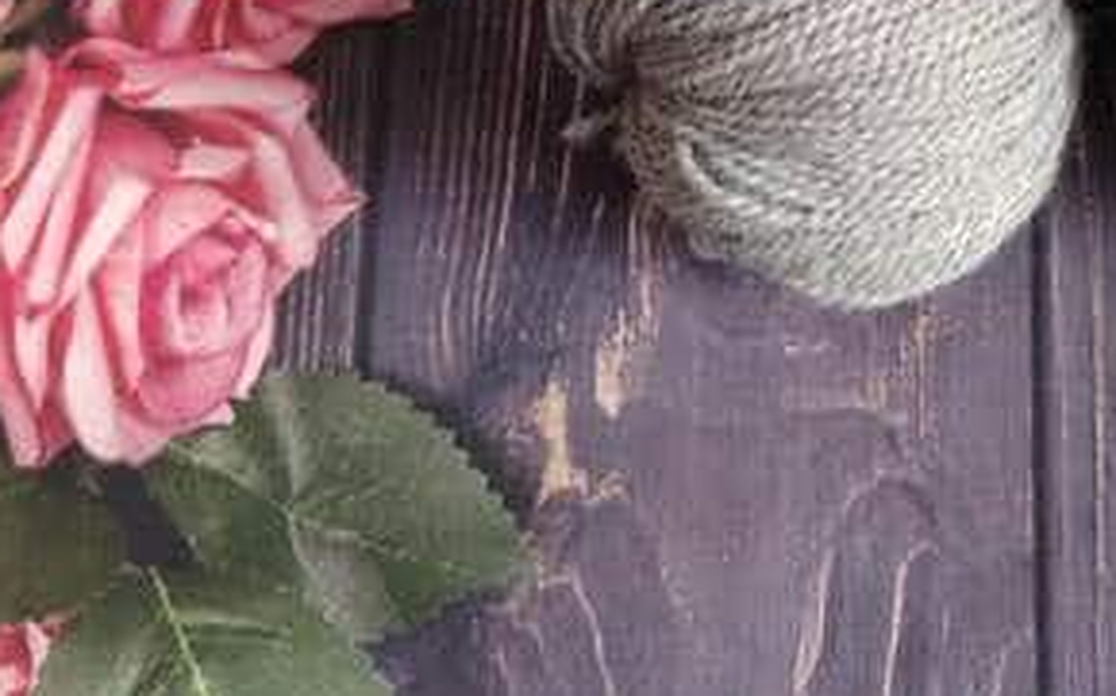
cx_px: 1139
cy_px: -112
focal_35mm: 90
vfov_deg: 14.1
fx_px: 2736
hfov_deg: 22.1
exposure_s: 1/50
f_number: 2
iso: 585
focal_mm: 8.16
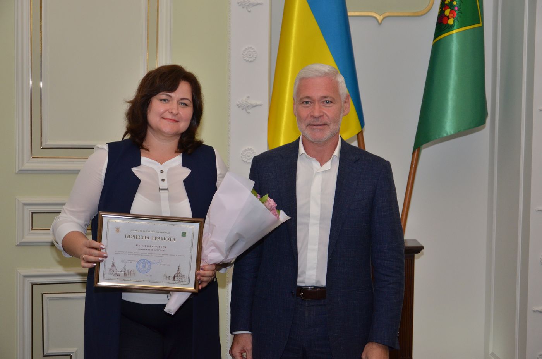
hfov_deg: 29.9
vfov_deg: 20.1
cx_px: 271
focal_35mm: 68
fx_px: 1014
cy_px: 180
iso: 800
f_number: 4.8
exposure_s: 1/250
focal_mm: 45
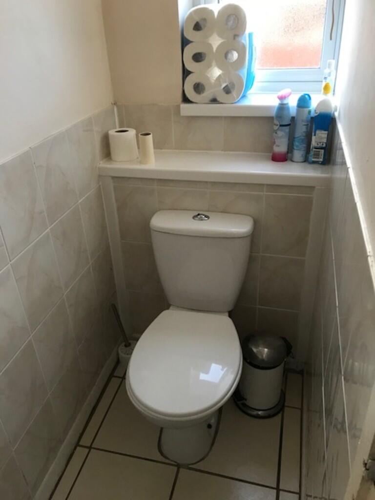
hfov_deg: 49.7
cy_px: 250
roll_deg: +4.9
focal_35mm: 28
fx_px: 404
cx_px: 188
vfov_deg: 63.4
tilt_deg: -29.8
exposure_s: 1/27
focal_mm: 3.99
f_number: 1.8
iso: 40
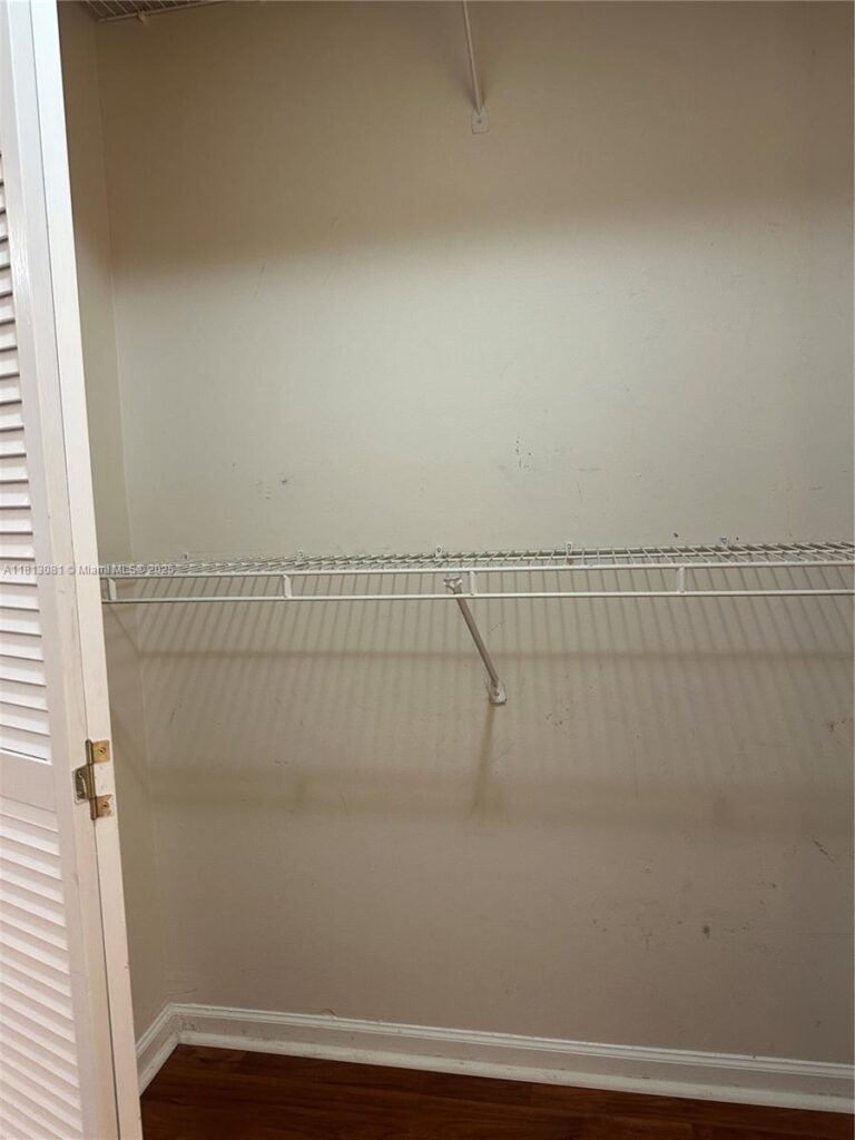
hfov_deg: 56.8
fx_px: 790
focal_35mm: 24
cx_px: 428
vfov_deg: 71.6
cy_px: 570
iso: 200
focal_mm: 6.86
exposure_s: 1/60
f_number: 1.78
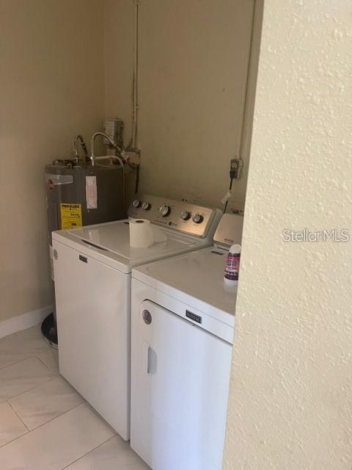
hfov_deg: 53.1
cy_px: 235
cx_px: 176
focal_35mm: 26
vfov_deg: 67.3
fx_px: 353
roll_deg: -2.5
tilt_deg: -17.0
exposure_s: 1/60
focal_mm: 5.1
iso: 200
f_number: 1.6
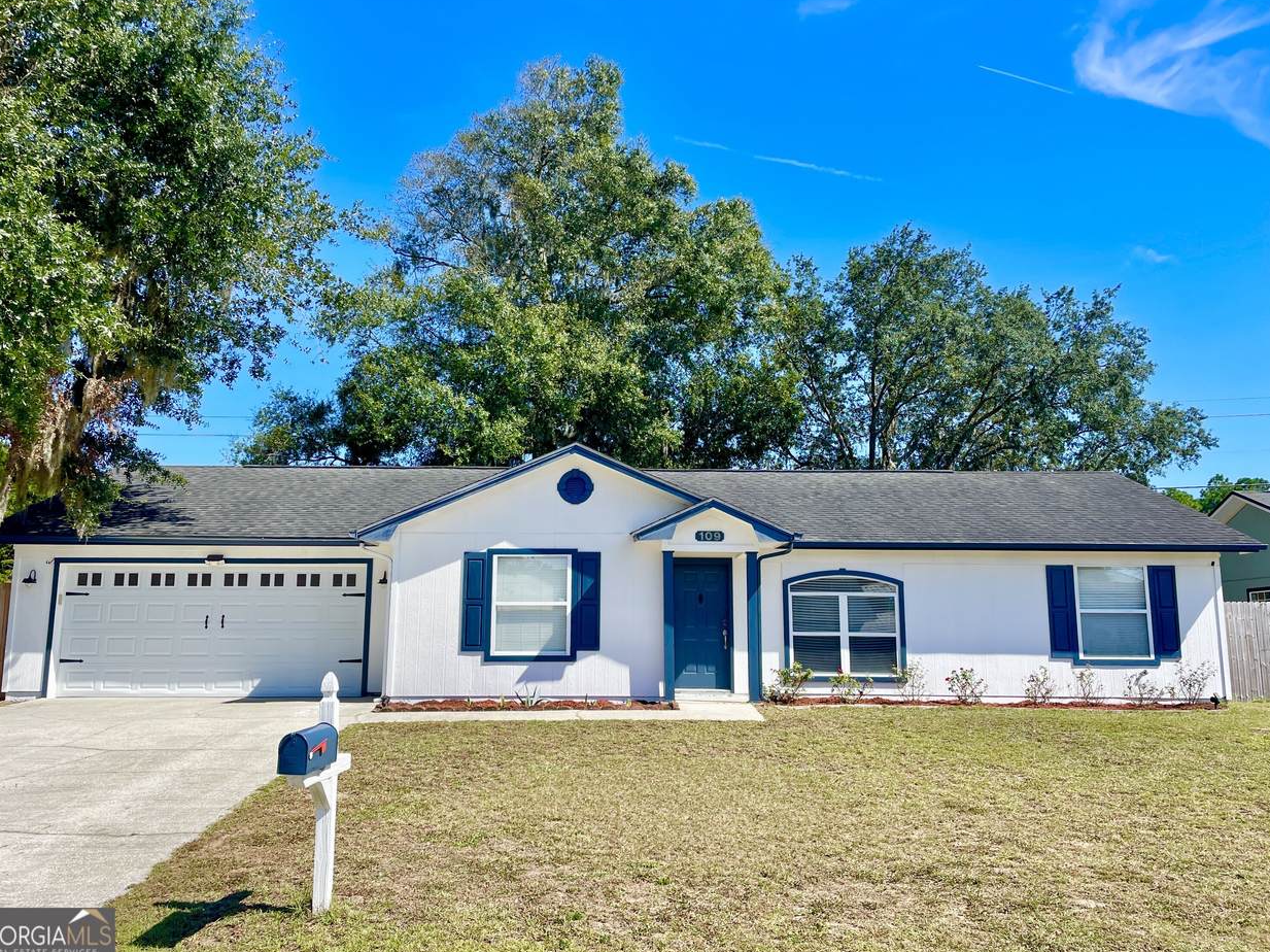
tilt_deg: +9.7
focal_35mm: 27
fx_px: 990
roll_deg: +0.8
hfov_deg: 65.3
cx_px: 626
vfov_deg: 51.3
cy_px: 463
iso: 32
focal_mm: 4.2
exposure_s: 1/2747
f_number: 1.6
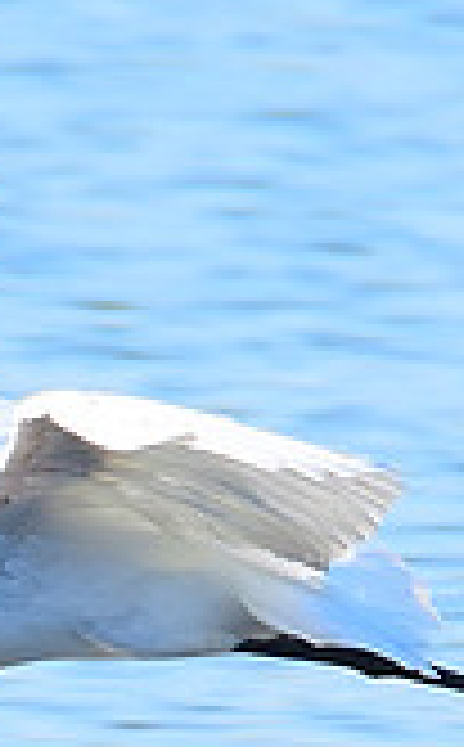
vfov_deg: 0.8
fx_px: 54427
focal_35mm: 2676
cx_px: 194
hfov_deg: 0.5
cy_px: 626
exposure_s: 1/250
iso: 100
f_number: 8
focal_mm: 500
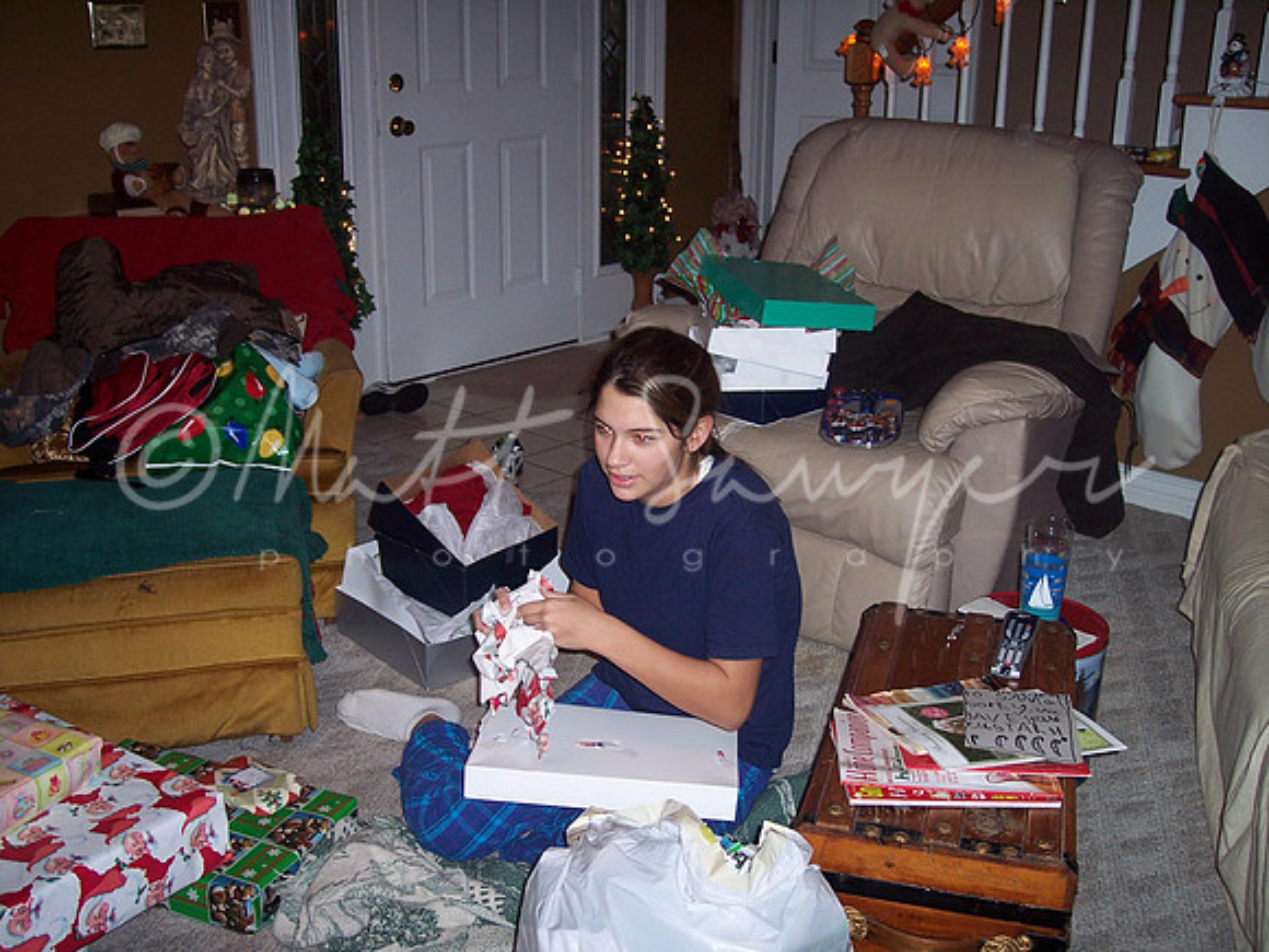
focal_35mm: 39
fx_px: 1430
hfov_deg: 47.9
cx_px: 634
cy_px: 476
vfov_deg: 36.8
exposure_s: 1/60
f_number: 2.8
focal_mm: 8
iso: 100
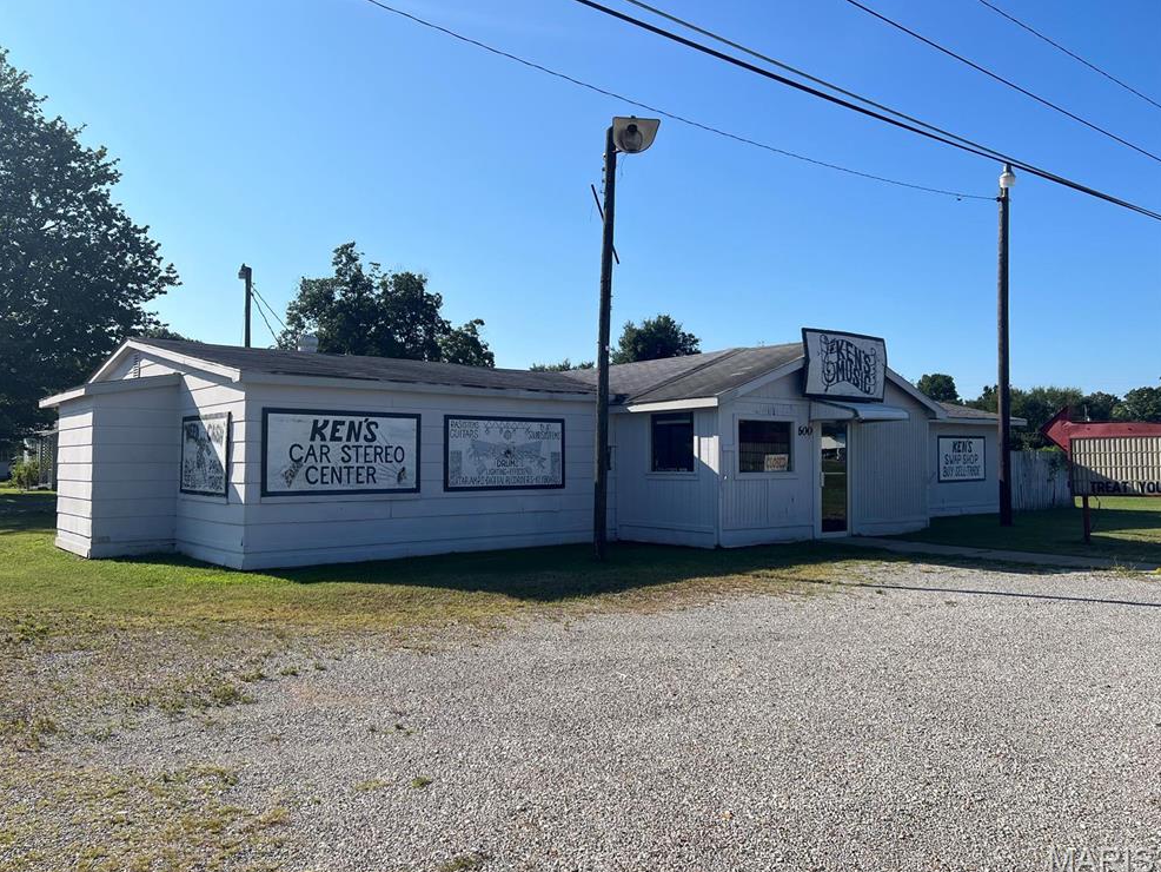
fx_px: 906
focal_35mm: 27
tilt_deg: +2.2
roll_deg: -0.9
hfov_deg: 65.3
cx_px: 563
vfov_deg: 51.4
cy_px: 432
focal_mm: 5.7
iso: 50
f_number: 1.5
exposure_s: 1/5076
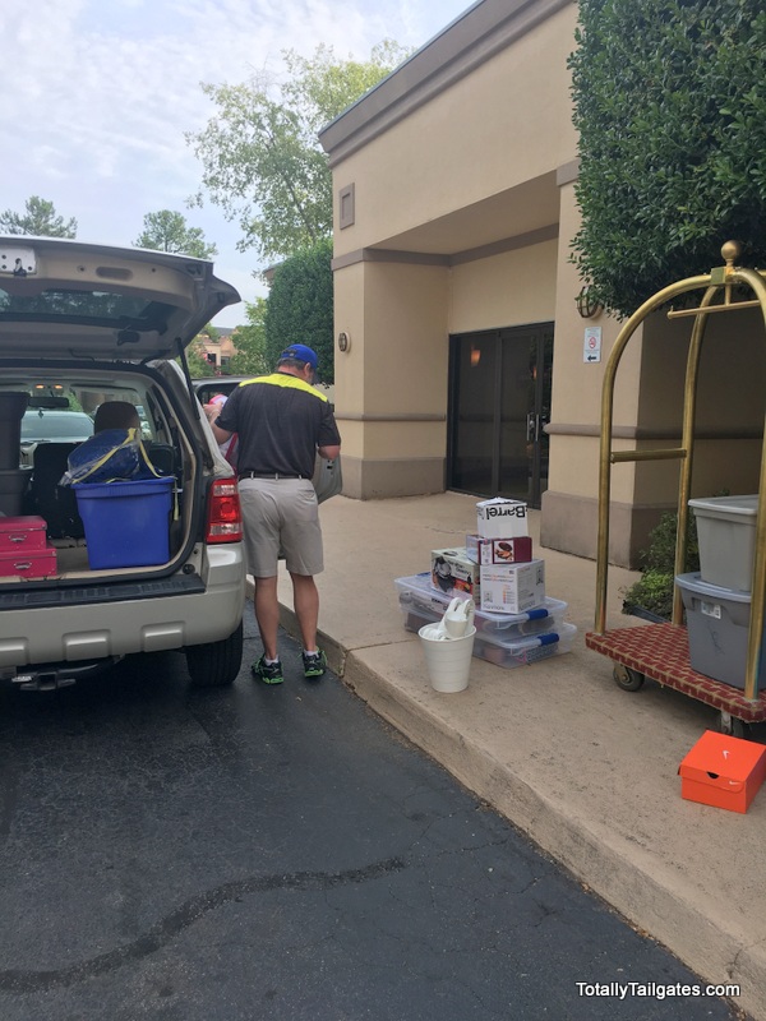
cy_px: 510
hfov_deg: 48.2
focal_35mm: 29
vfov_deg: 61.7
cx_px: 383
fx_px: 856
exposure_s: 1/574
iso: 25
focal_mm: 4.15
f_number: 2.2
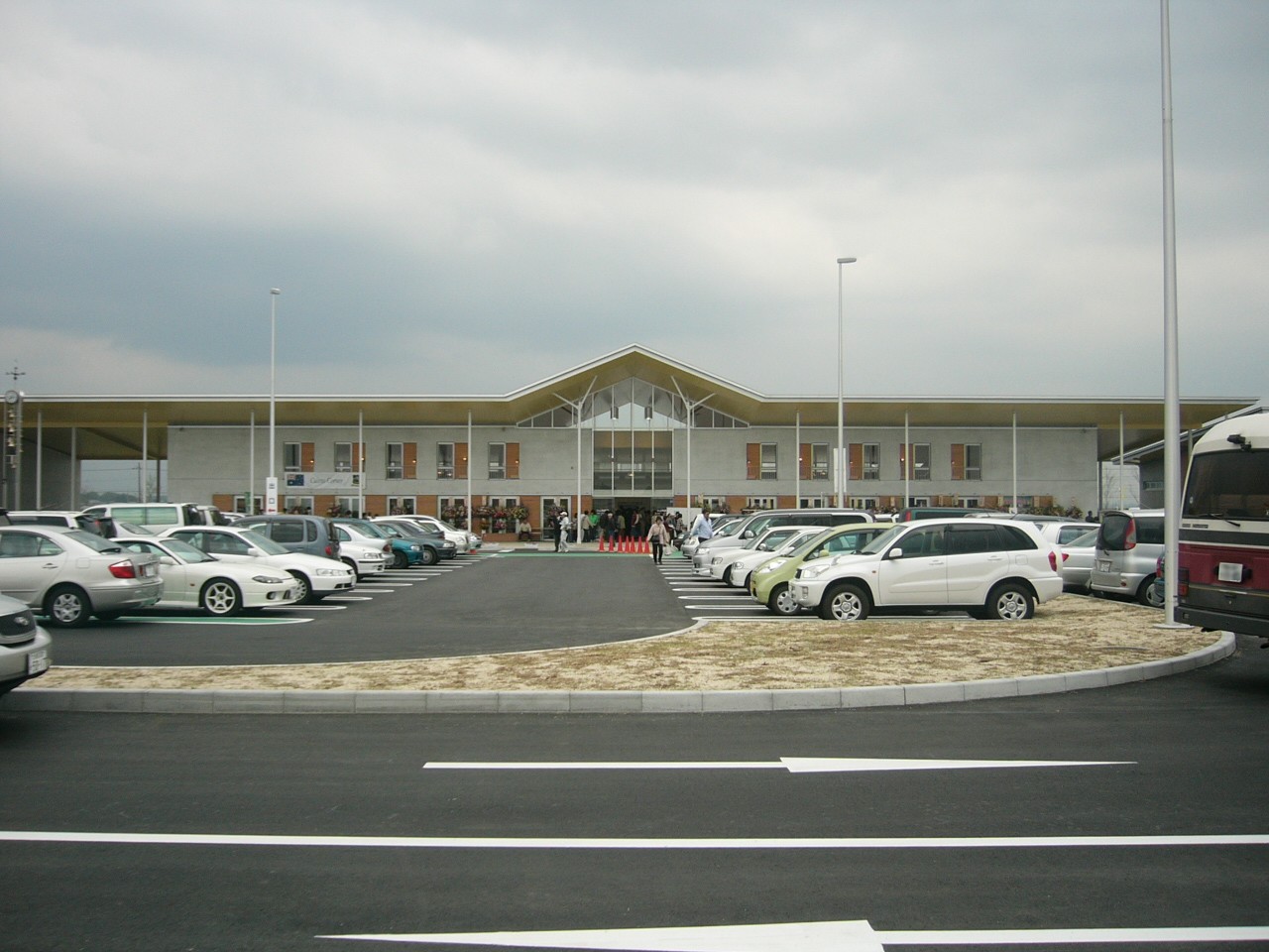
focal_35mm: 35
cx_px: 634
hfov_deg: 52.6
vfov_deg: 40.7
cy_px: 476
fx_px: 1283
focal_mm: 5.8
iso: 50
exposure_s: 1/320
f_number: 2.8
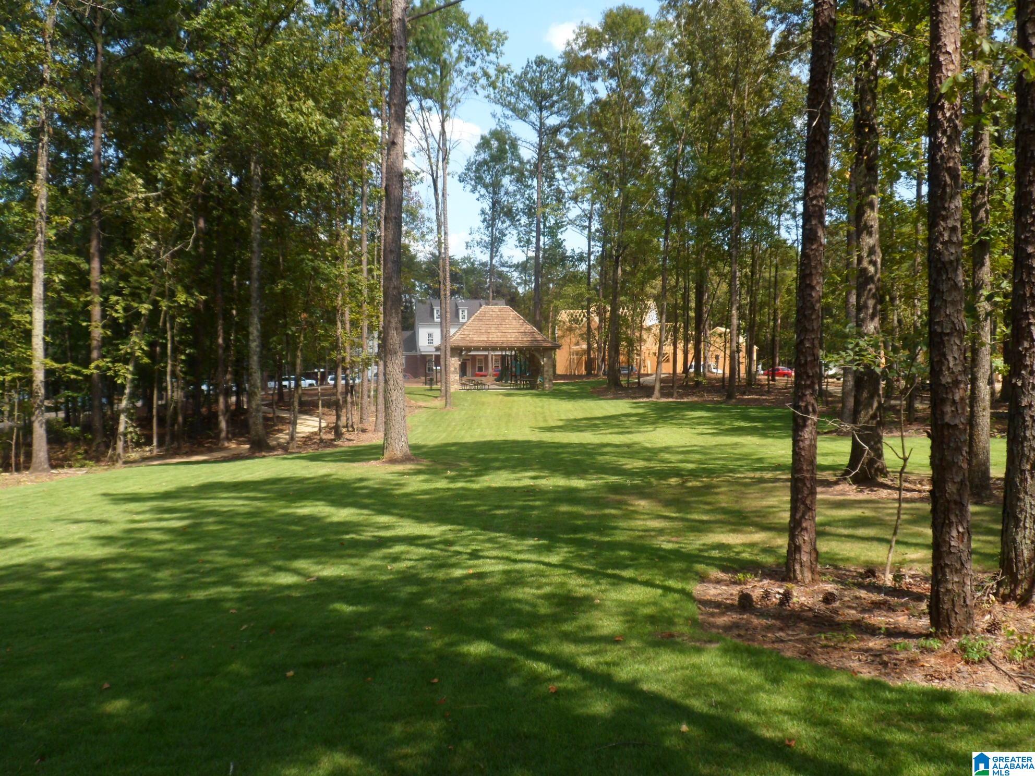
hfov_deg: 54.0
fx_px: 1017
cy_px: 388
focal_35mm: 34
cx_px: 518
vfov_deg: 41.8
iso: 80
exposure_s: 1/250
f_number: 3.7
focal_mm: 5.7
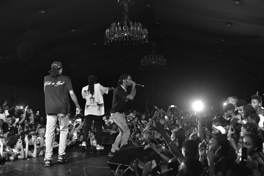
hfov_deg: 39.6
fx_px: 367
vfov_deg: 27.0
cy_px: 88
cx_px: 132
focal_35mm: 50
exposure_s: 1/200
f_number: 3.5
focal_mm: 50
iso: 2000
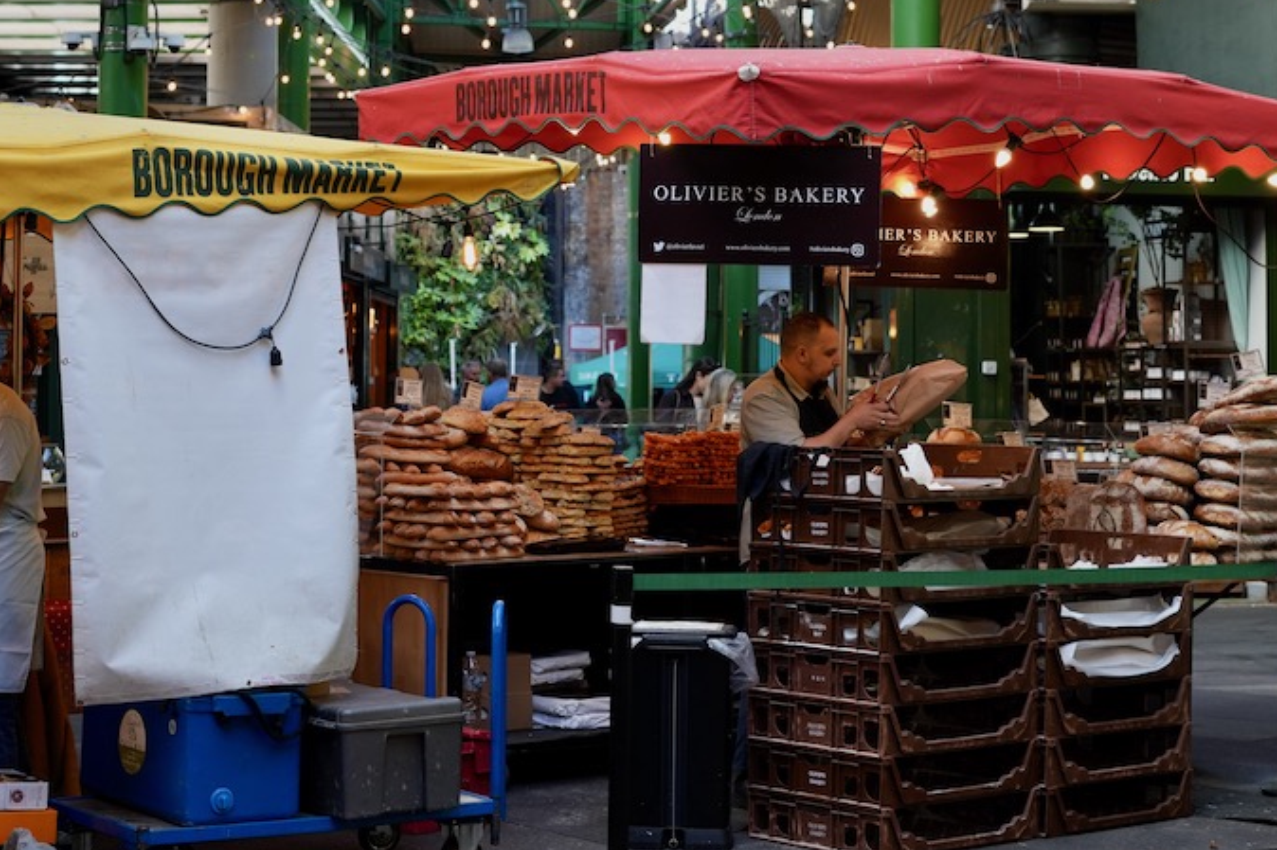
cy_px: 260
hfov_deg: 26.6
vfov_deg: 17.9
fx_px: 2695
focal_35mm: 76
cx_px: 481
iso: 640
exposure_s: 1/160
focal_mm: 50
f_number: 4
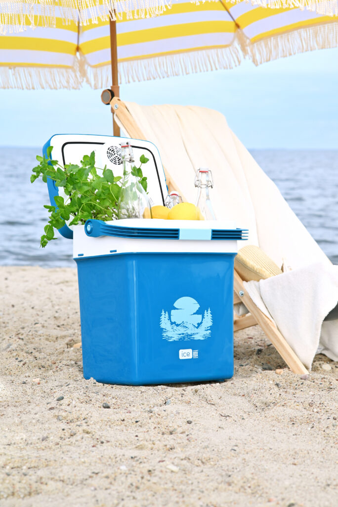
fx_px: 1195
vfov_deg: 23.9
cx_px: 169
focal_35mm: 85
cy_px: 254
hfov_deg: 16.1
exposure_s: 1/200
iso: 125
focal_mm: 85
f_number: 6.3
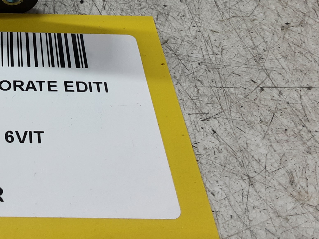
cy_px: 16
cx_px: -14
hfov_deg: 30.9
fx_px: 525
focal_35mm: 57
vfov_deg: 24.8
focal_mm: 2.91
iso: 64
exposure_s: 1/50
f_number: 1.9
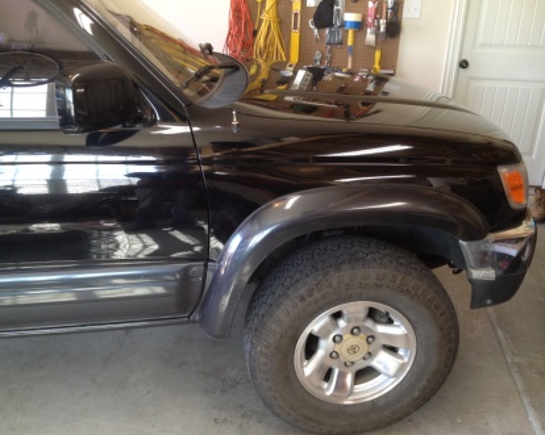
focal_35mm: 37
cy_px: 216
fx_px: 597
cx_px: 269
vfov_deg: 40.1
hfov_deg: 49.1
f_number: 2.4
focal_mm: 4.28
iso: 64
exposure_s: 1/24
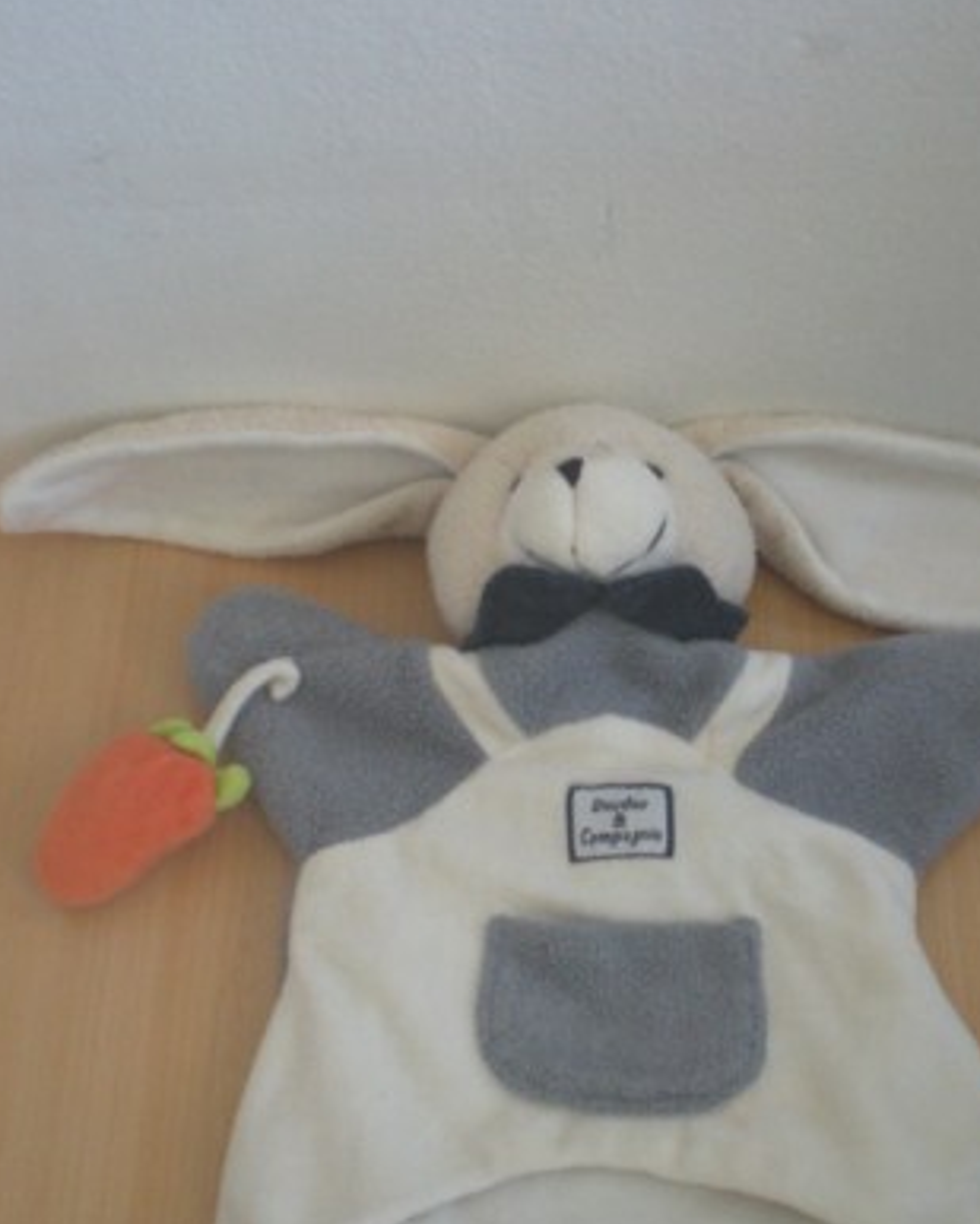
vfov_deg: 37.3
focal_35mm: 50
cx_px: 580
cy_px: 698
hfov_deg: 30.2
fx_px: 1812
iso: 197
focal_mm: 6.3
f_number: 3.1
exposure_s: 1/60.8
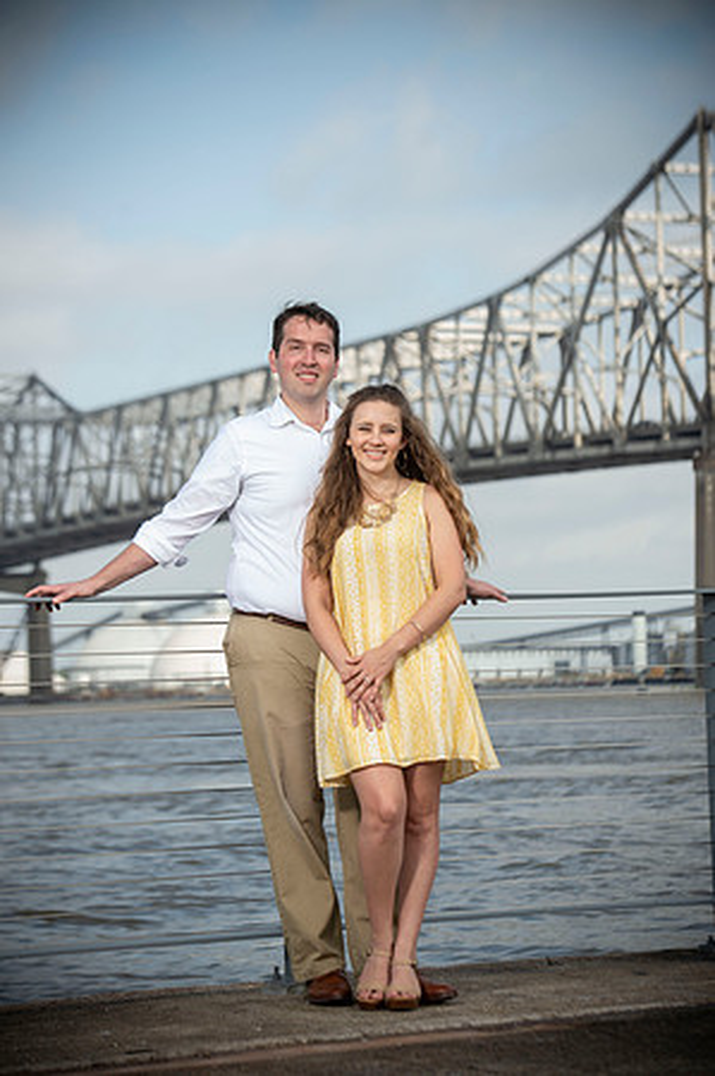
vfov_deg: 19.5
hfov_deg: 13.0
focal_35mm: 105
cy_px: 538
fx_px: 3135
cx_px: 358
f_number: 5.6
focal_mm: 105
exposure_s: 1/250
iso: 50
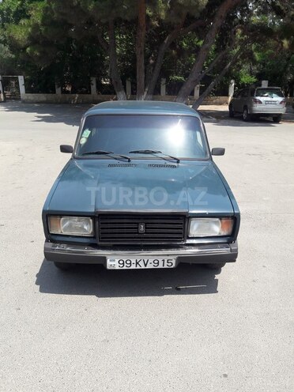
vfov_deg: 63.4
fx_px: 317
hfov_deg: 49.7
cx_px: 147
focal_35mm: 28
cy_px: 196
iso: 40
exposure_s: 1/898
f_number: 1.9
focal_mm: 3.7
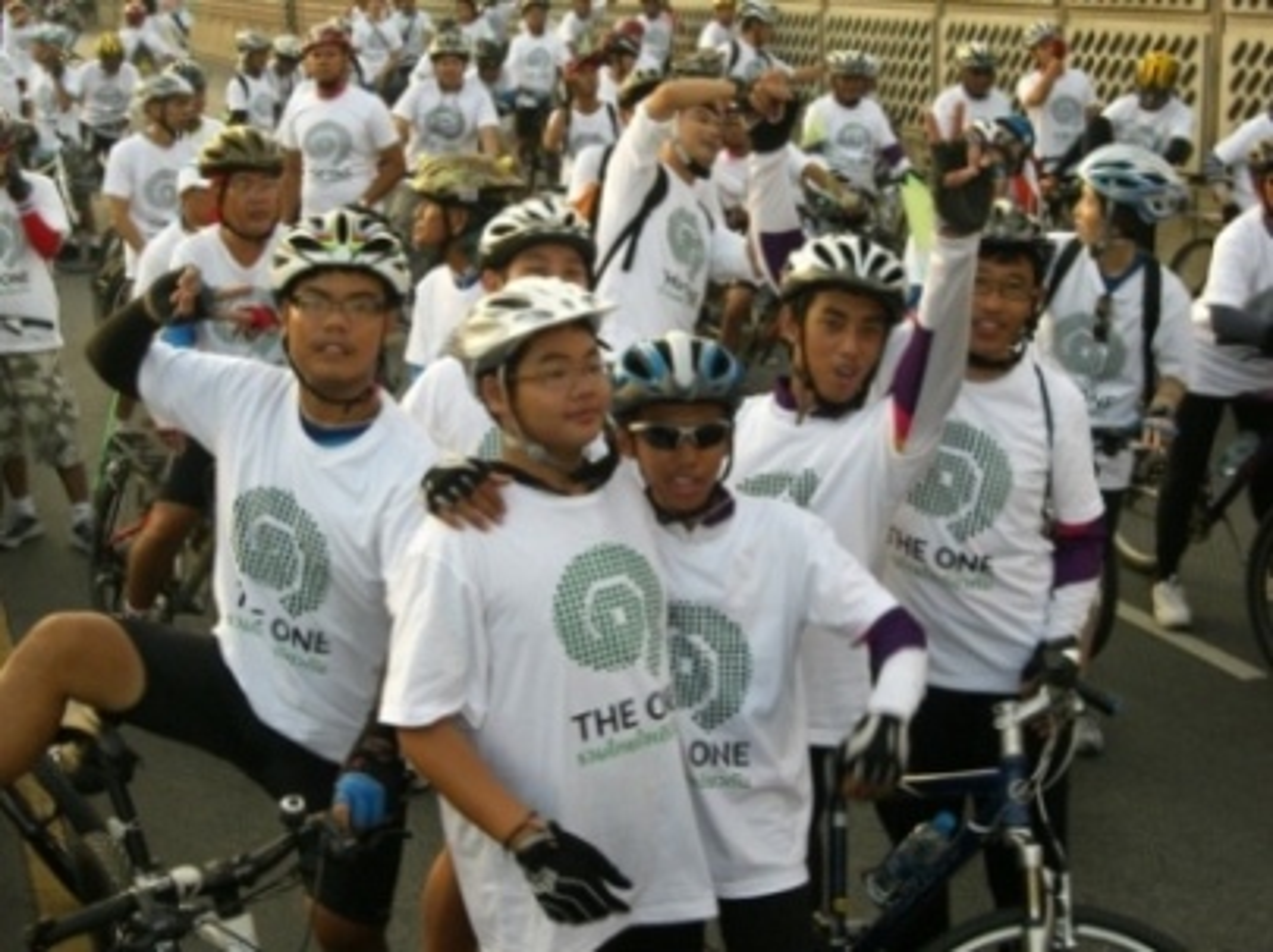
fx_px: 1947
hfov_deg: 36.2
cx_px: 636
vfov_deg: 27.5
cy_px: 476
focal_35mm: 53
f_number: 3.7
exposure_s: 1/125
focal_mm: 8.82
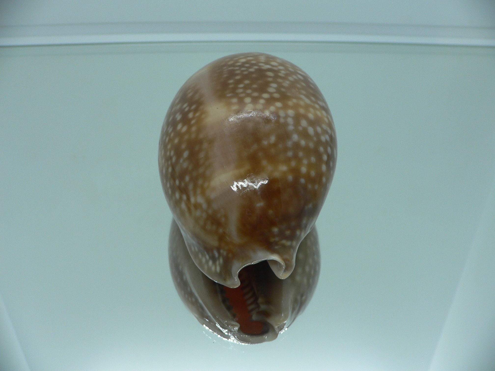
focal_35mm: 35
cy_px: 186
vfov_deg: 40.7
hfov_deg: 52.6
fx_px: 500
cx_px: 248
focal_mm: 4.6
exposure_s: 1/60
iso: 80
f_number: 2.8
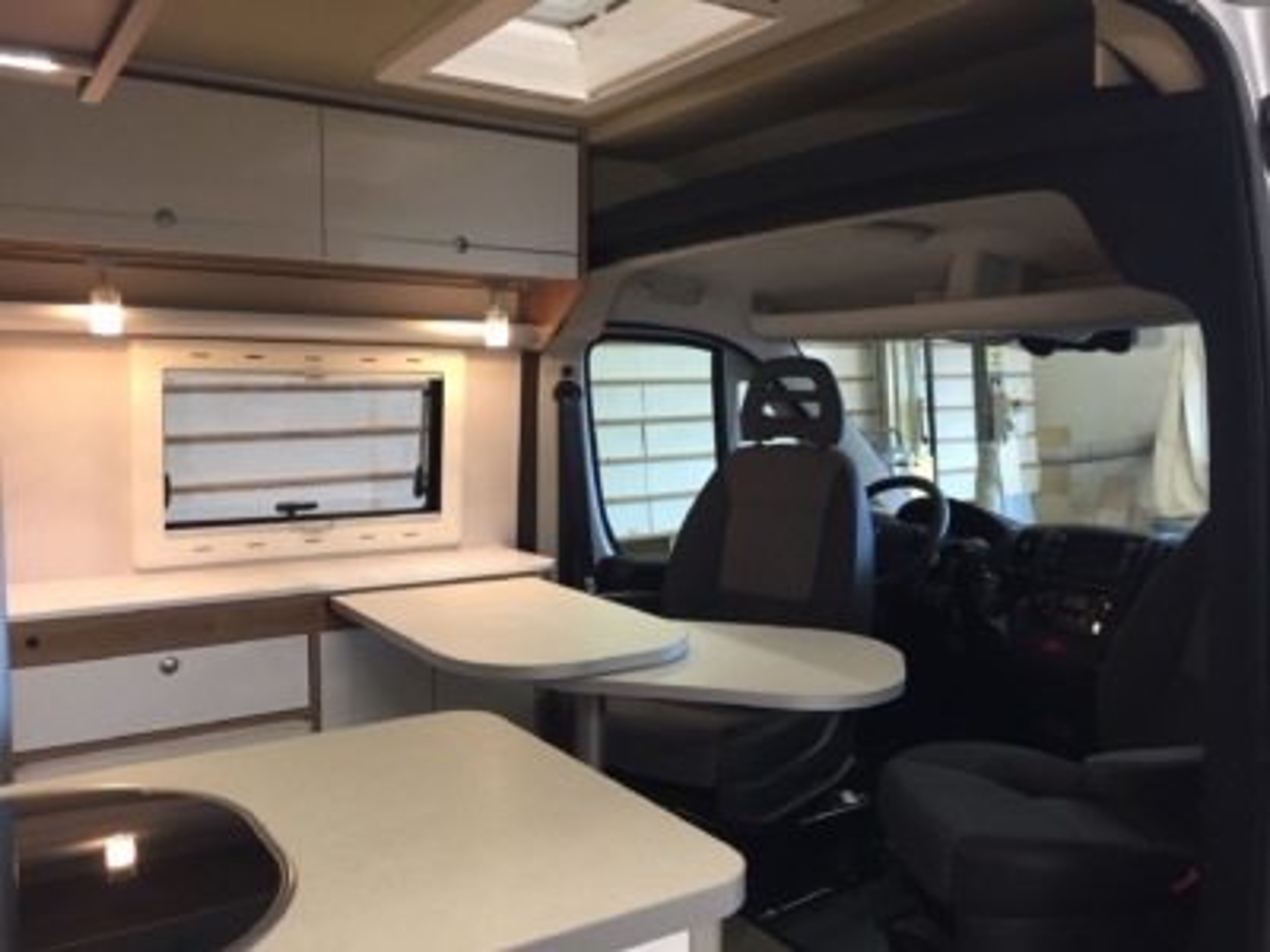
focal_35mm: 29
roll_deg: +0.4
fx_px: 1064
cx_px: 635
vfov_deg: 48.2
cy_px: 476
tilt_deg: -4.5
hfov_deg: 61.7
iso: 100
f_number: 2.2
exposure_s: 1/33
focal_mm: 4.15
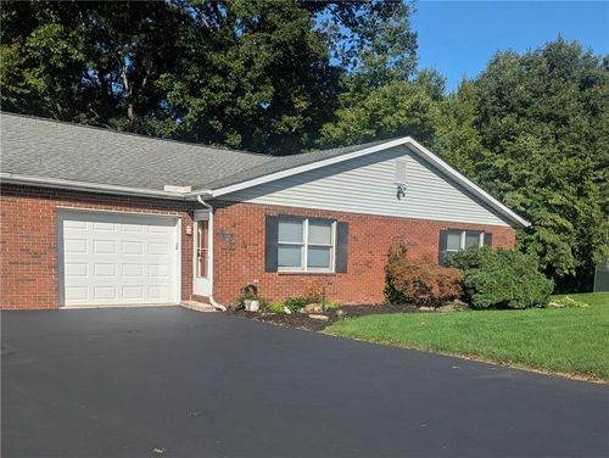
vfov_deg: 56.9
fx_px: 423
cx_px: 304
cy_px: 229
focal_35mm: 24
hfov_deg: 71.5
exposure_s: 1/3236
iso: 46
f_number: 1.85
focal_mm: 6.81
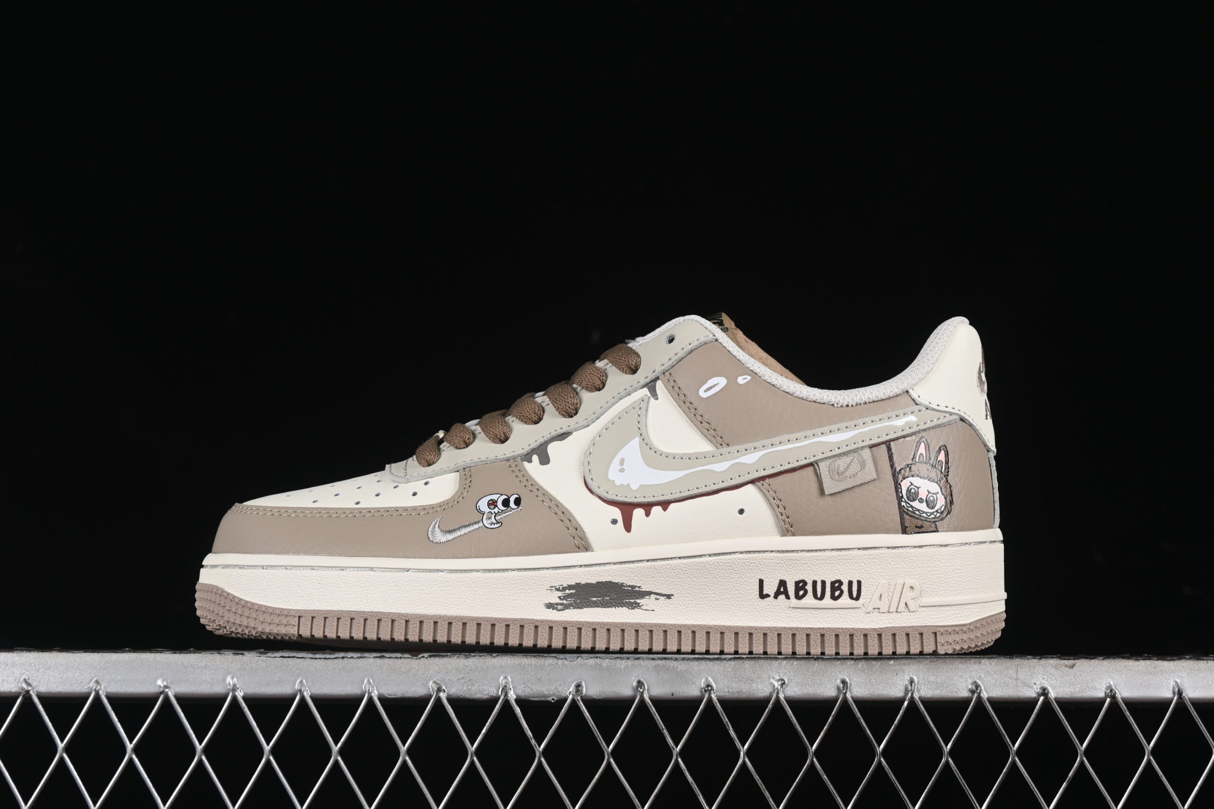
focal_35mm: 75
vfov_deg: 18.2
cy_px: 404
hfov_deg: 27.0
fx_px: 2529
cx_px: 607
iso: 160
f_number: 8
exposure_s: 1/80
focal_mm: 50
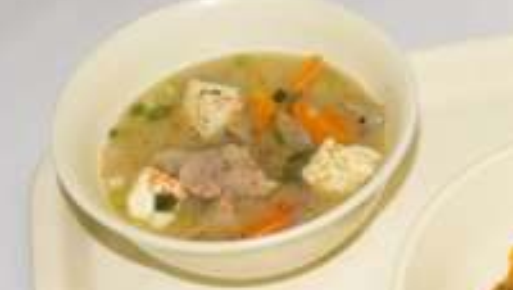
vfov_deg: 11.0
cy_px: 286
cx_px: 616
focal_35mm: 110
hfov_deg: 18.4
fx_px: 1498
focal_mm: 28
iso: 800
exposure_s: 1/45
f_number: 8
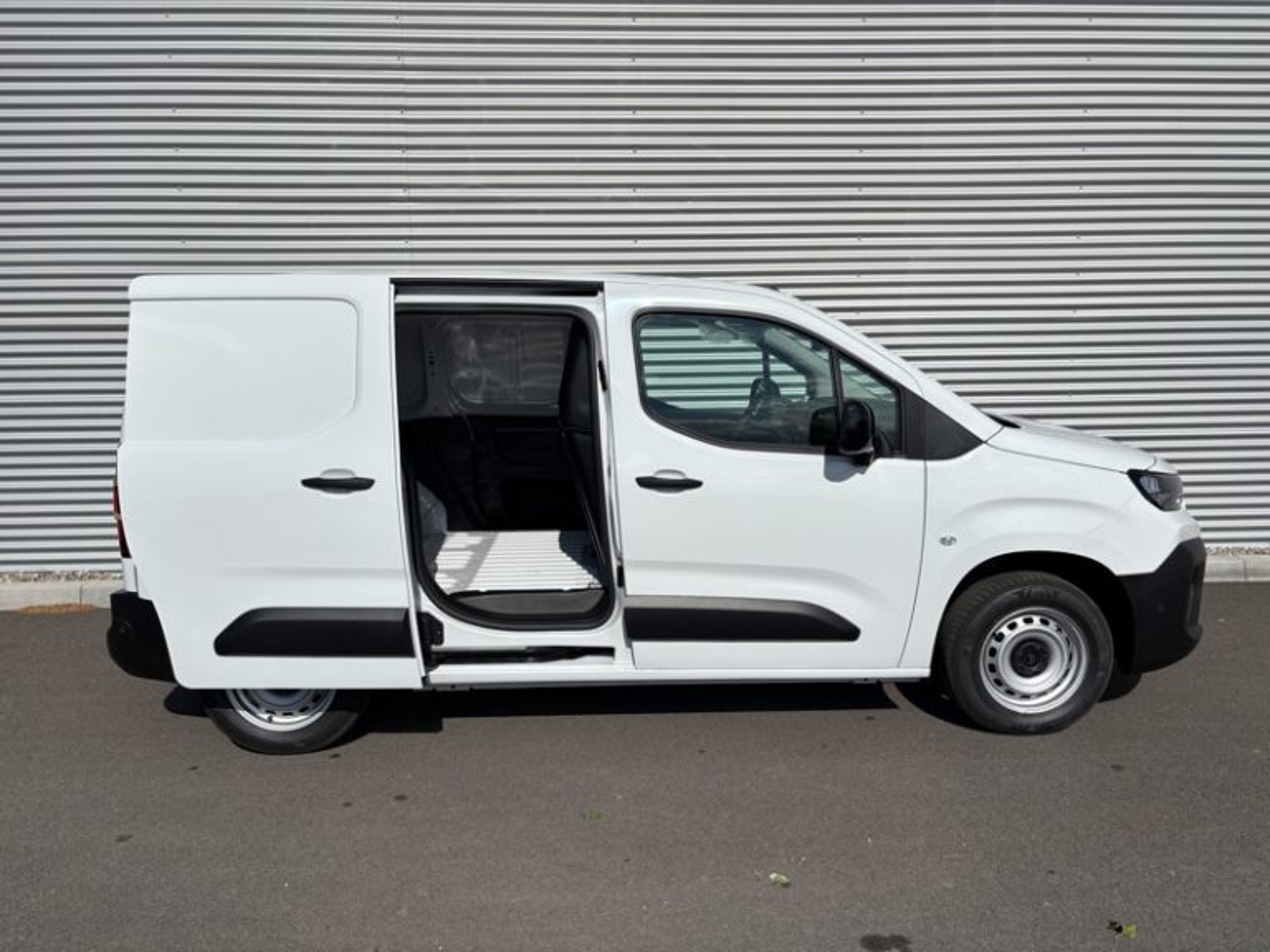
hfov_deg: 67.3
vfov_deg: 53.1
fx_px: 954
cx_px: 635
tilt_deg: -8.4
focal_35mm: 26
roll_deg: +0.9
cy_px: 476
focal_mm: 5.96
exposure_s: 1/10989
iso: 50
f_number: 1.6
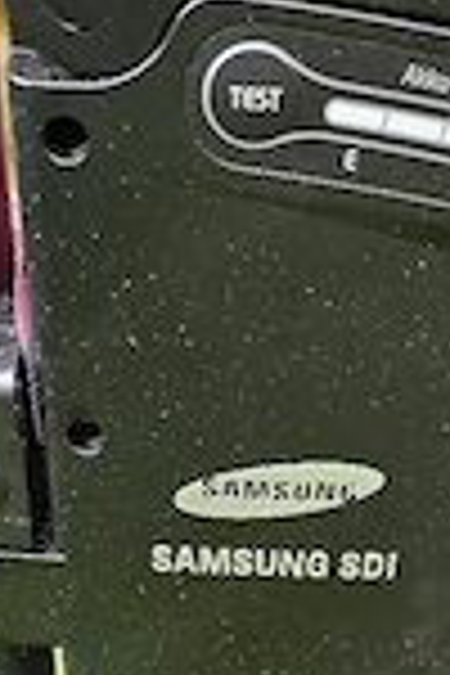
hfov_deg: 21.2
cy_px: 666
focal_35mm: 64
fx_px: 1200
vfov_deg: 29.5
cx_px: 284
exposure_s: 1/182
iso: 200
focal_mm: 6.3
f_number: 1.7
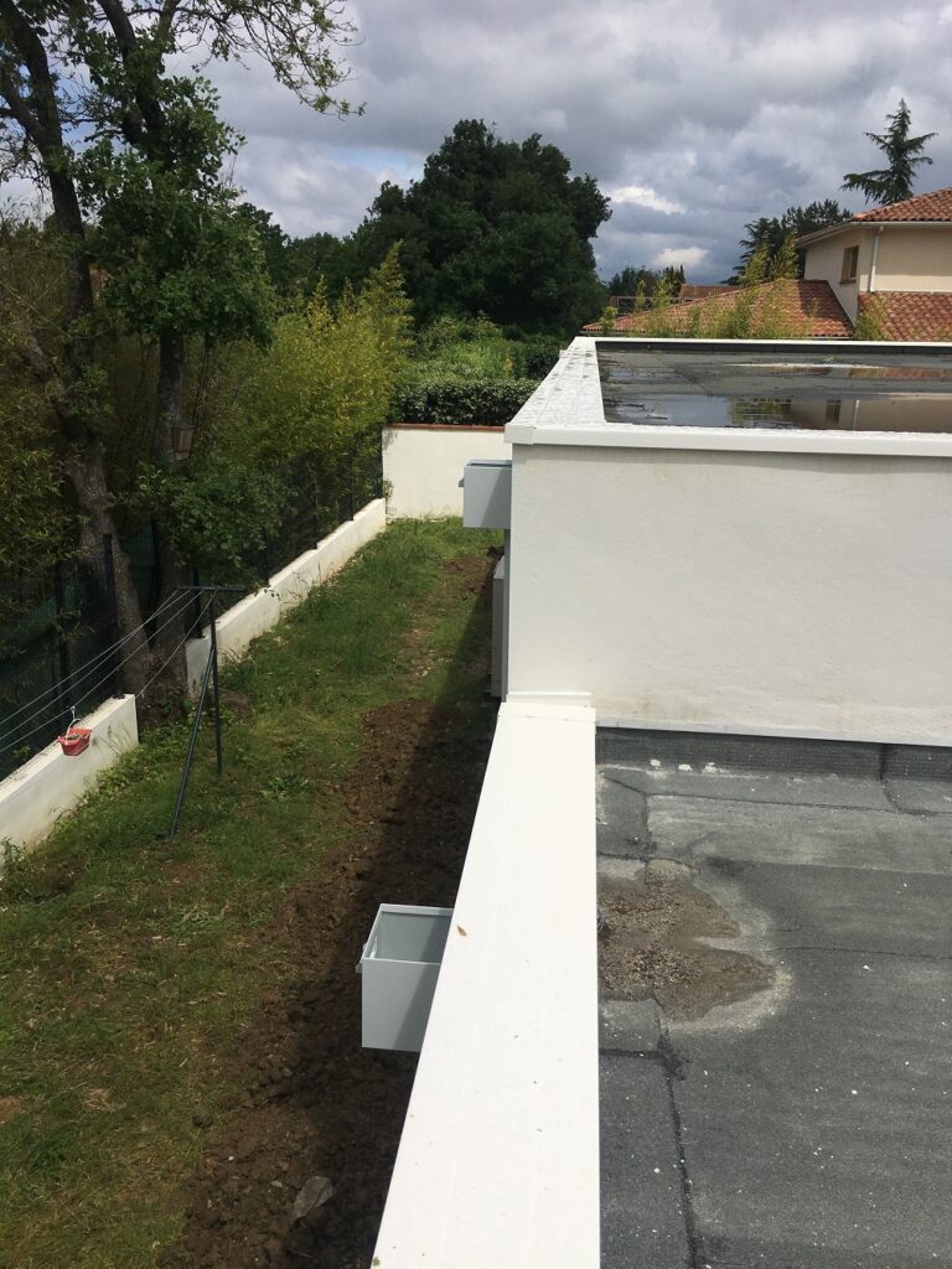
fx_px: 1063
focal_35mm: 29
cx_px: 476
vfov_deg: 61.7
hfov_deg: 48.2
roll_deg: -1.4
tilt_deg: -15.8
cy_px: 634
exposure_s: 1/6410
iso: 25
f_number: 2.2
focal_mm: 4.15
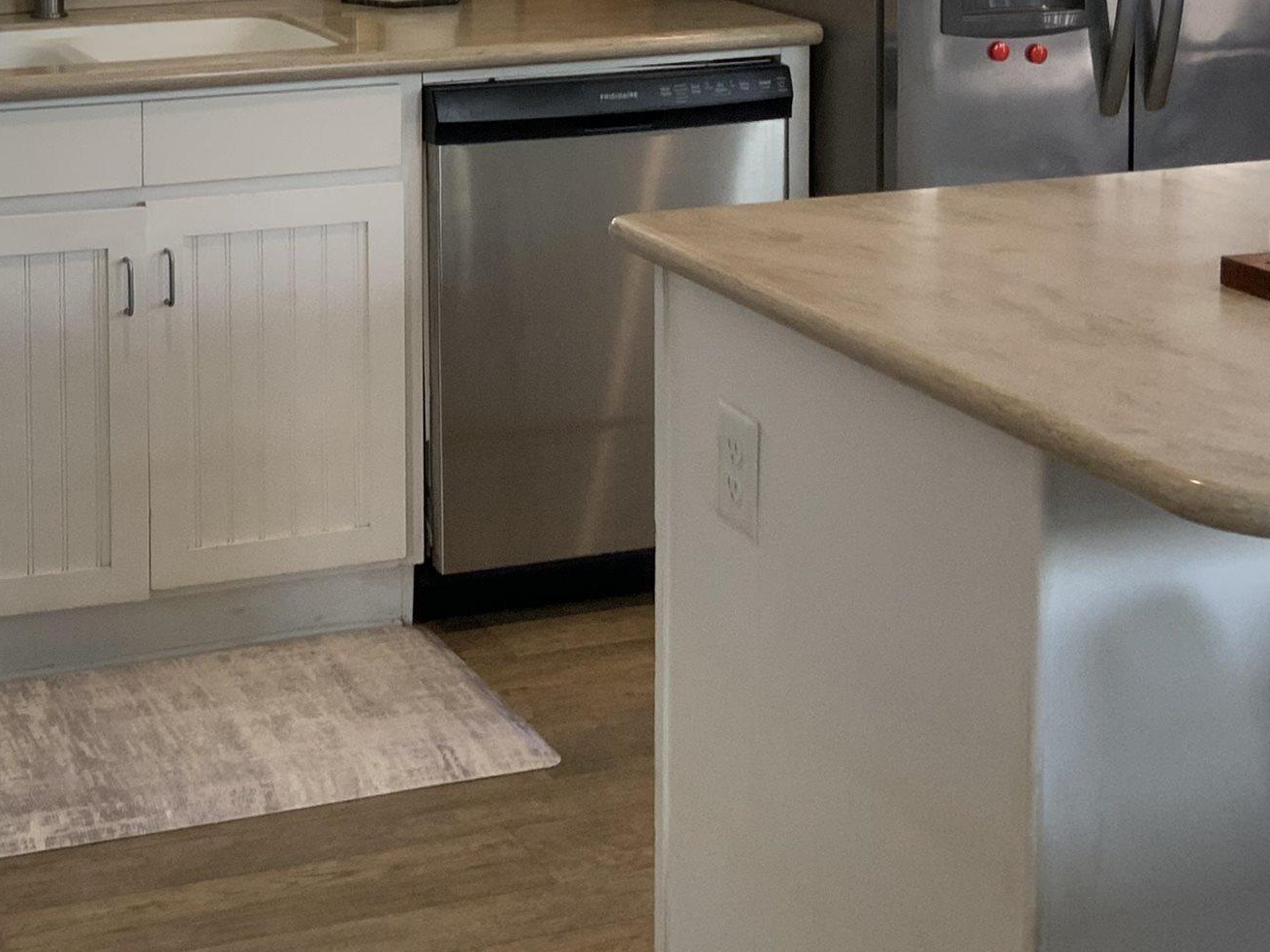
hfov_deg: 27.8
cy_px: -89
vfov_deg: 20.6
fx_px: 2495
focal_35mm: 68
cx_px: 211
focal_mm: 3
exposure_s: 1/60
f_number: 1.8
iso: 40
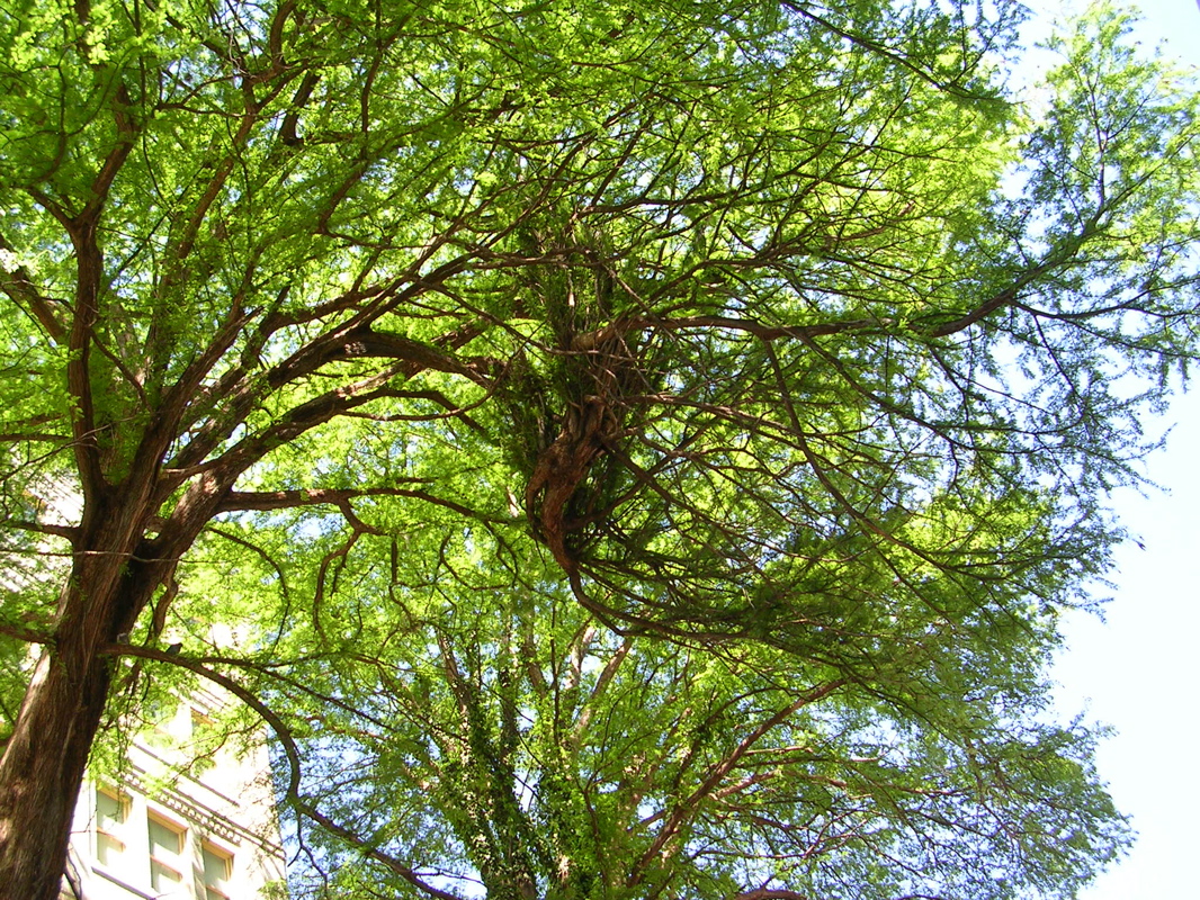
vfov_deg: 37.7
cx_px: 600
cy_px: 450
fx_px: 1318
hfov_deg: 49.0
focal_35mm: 38
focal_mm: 5.8
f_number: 2.8
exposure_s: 1/109
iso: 50
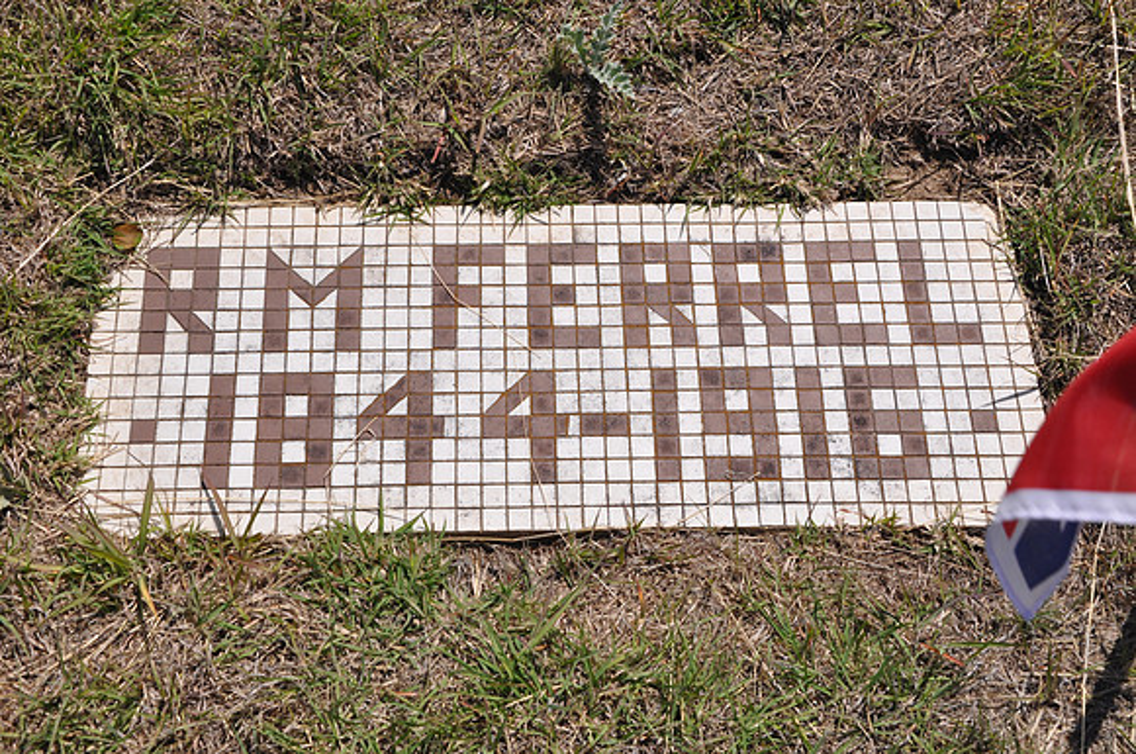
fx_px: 1607
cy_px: 377
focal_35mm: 51
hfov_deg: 38.9
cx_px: 568
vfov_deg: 26.4
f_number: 10
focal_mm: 34
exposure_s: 1/400
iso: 200
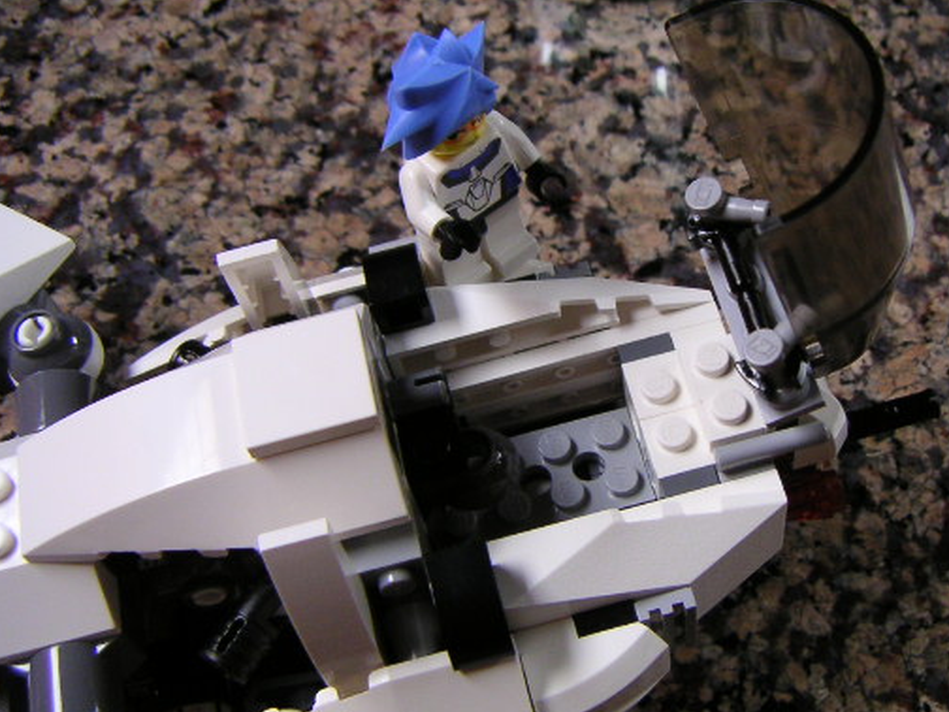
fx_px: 1289
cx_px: 580
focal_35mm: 47
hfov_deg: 40.2
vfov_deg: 30.9
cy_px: 352
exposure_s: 1/8
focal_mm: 4.8
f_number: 2.8
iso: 100
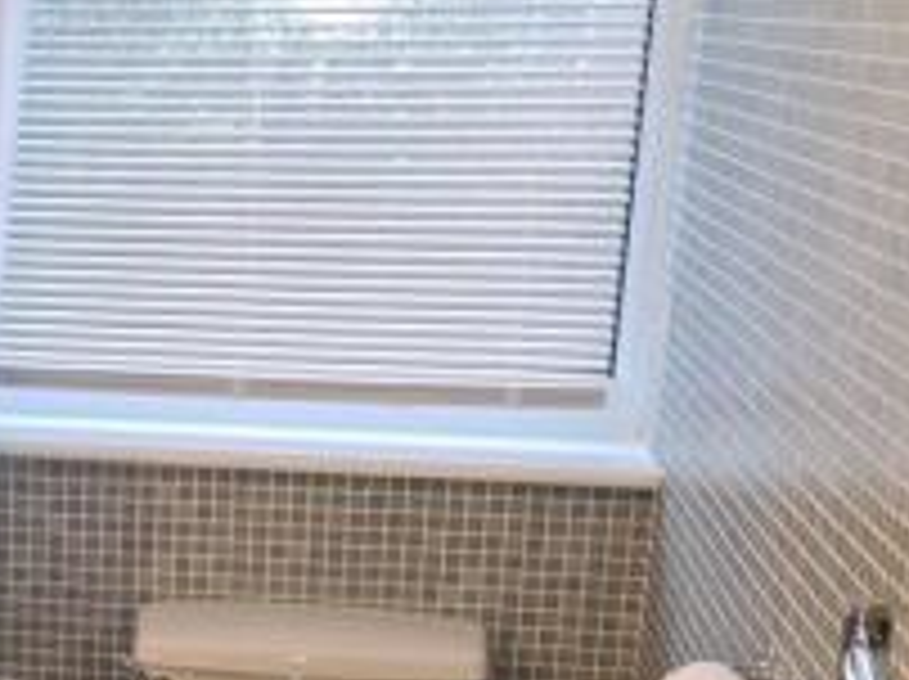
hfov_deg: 23.7
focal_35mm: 75
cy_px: 570
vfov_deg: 19.3
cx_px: -182
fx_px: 1967
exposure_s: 1/33
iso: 83
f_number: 1.8
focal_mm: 5.4
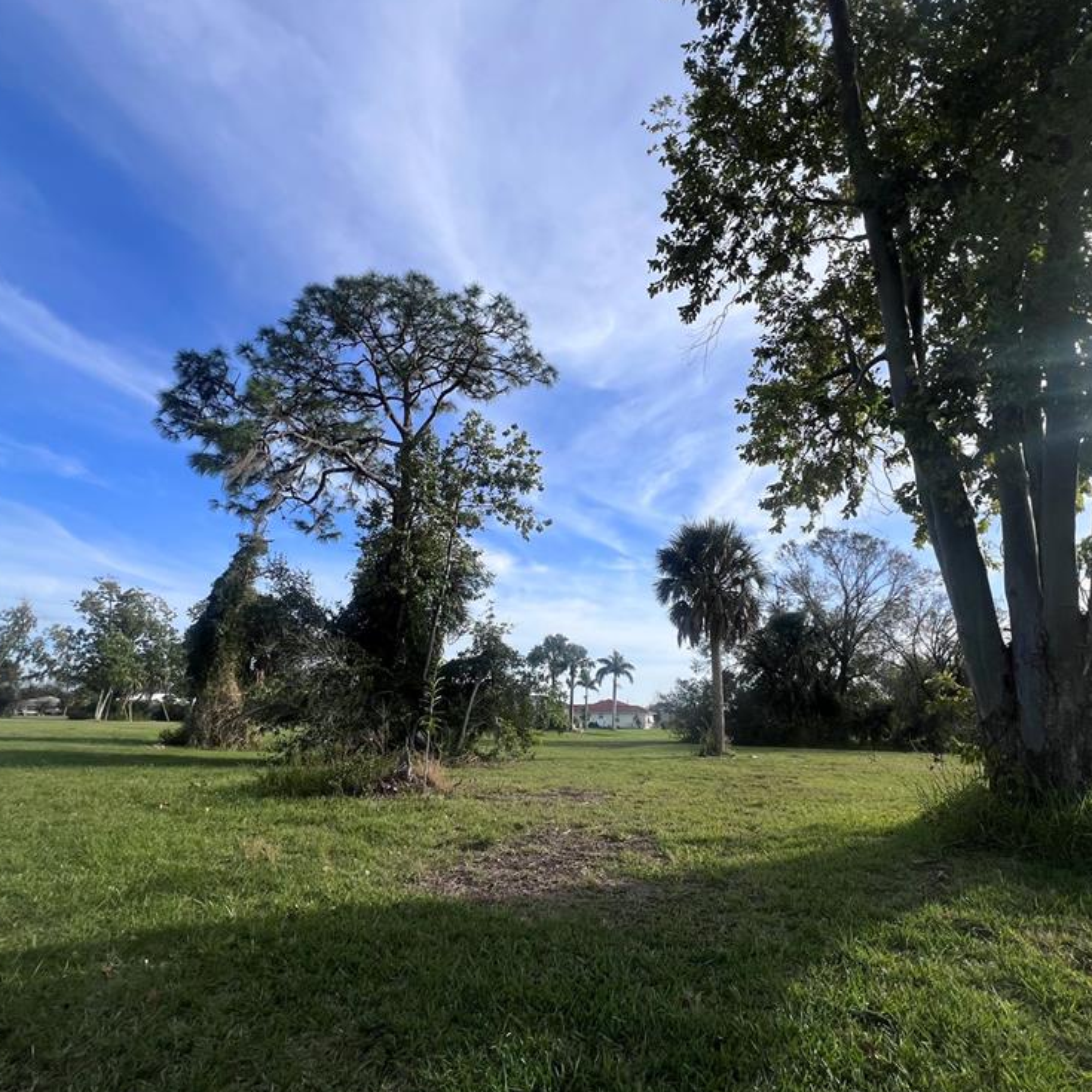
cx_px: 596
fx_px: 571
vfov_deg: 87.4
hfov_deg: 87.2
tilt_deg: +17.3
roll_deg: -1.1
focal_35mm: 16
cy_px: 538
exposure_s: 1/1575
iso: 32
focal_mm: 1.57
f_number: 1.8
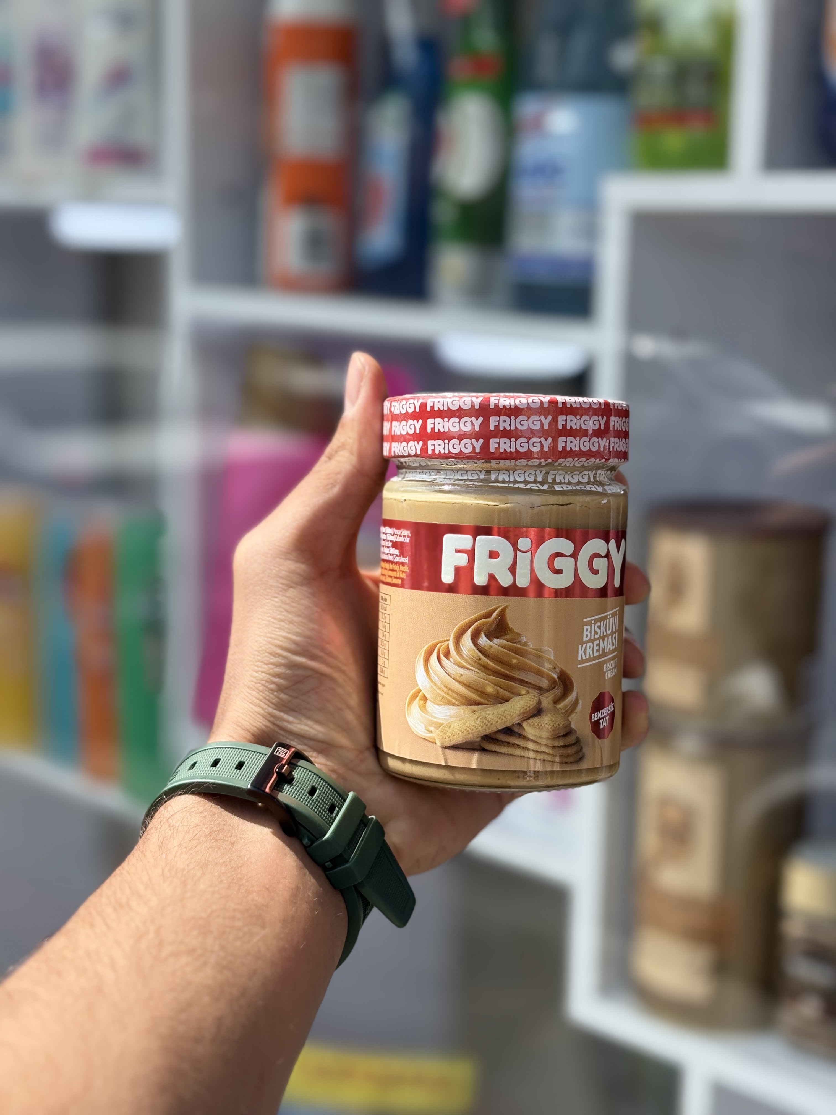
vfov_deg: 36.8
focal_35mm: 52
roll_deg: -3.6
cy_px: 558
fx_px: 1674
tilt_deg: -8.5
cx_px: 418
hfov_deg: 28.0
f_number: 1.6
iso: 32
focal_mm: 5.96
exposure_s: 1/1709
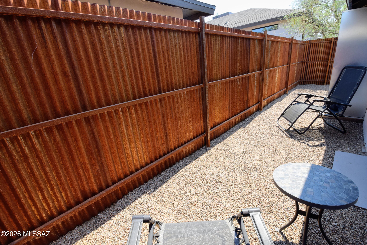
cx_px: 184
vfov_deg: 77.3
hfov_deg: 100.4
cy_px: 122
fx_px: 153
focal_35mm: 15
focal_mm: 10
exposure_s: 1/320
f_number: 9
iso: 400
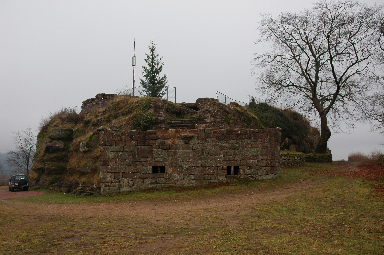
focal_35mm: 36
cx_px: 192
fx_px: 384
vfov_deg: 36.8
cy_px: 128
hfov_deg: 53.2
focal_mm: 24
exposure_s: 1/60
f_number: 5.6
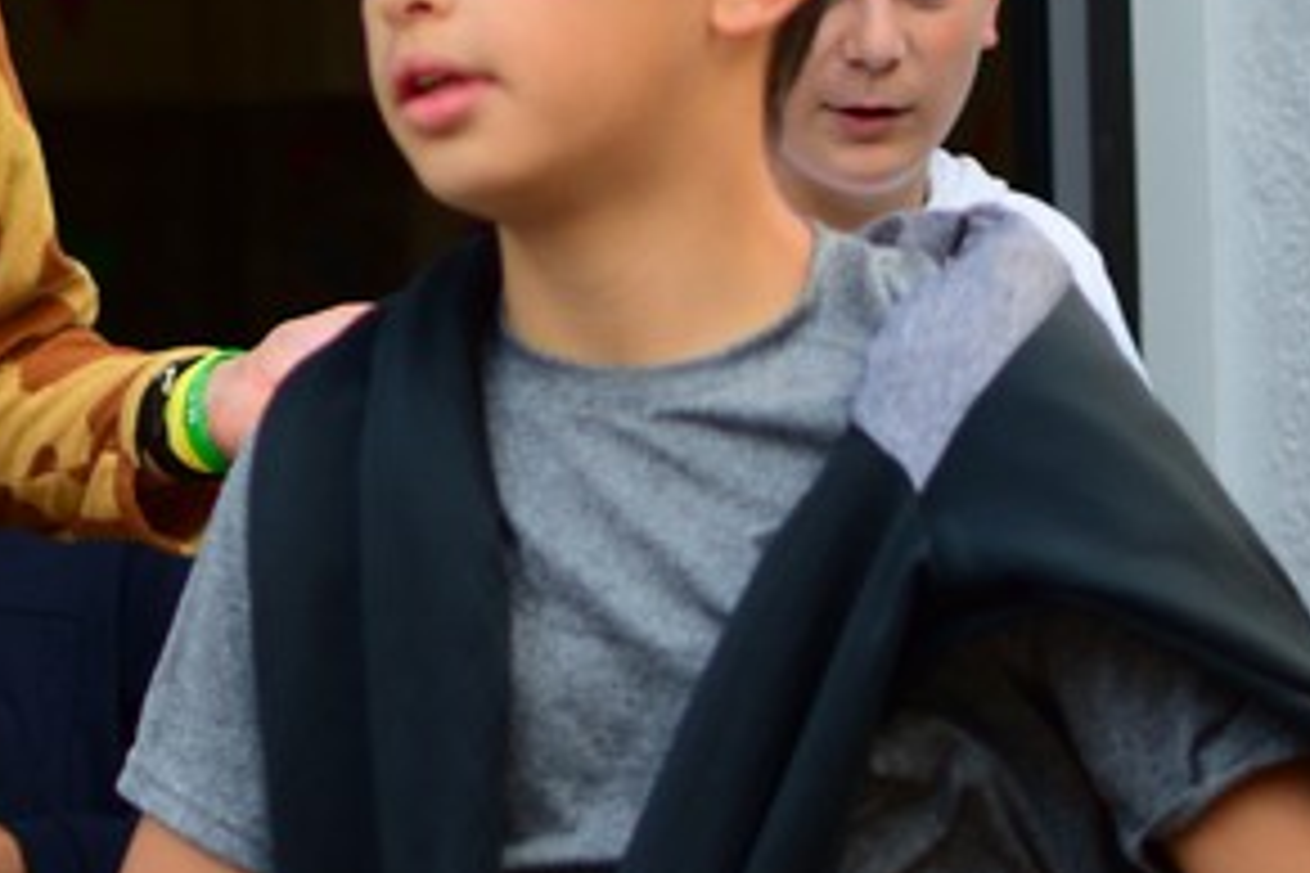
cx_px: -360
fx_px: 6723
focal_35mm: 185
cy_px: 389
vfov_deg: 7.4
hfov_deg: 10.9
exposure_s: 1/320
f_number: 1.8
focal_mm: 35
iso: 200
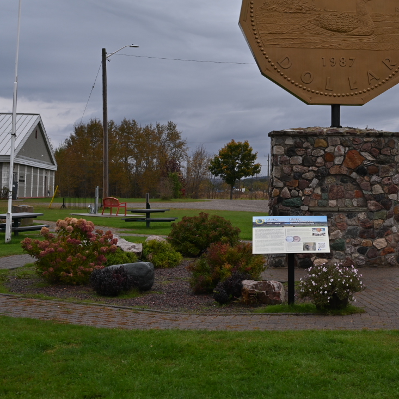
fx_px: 821
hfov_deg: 26.4
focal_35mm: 63
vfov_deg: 27.1
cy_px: 121
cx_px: 356
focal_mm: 33.5
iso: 100
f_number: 4
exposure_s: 1/250
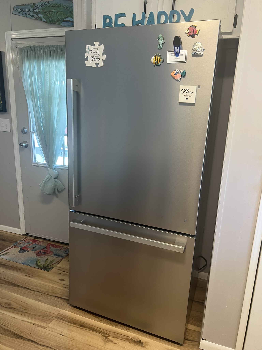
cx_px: 131
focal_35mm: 26
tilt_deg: -11.8
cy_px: 175
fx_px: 262
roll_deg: -2.6
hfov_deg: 53.1
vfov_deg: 67.3
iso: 125
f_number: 1.5
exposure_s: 1/62
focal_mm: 5.7
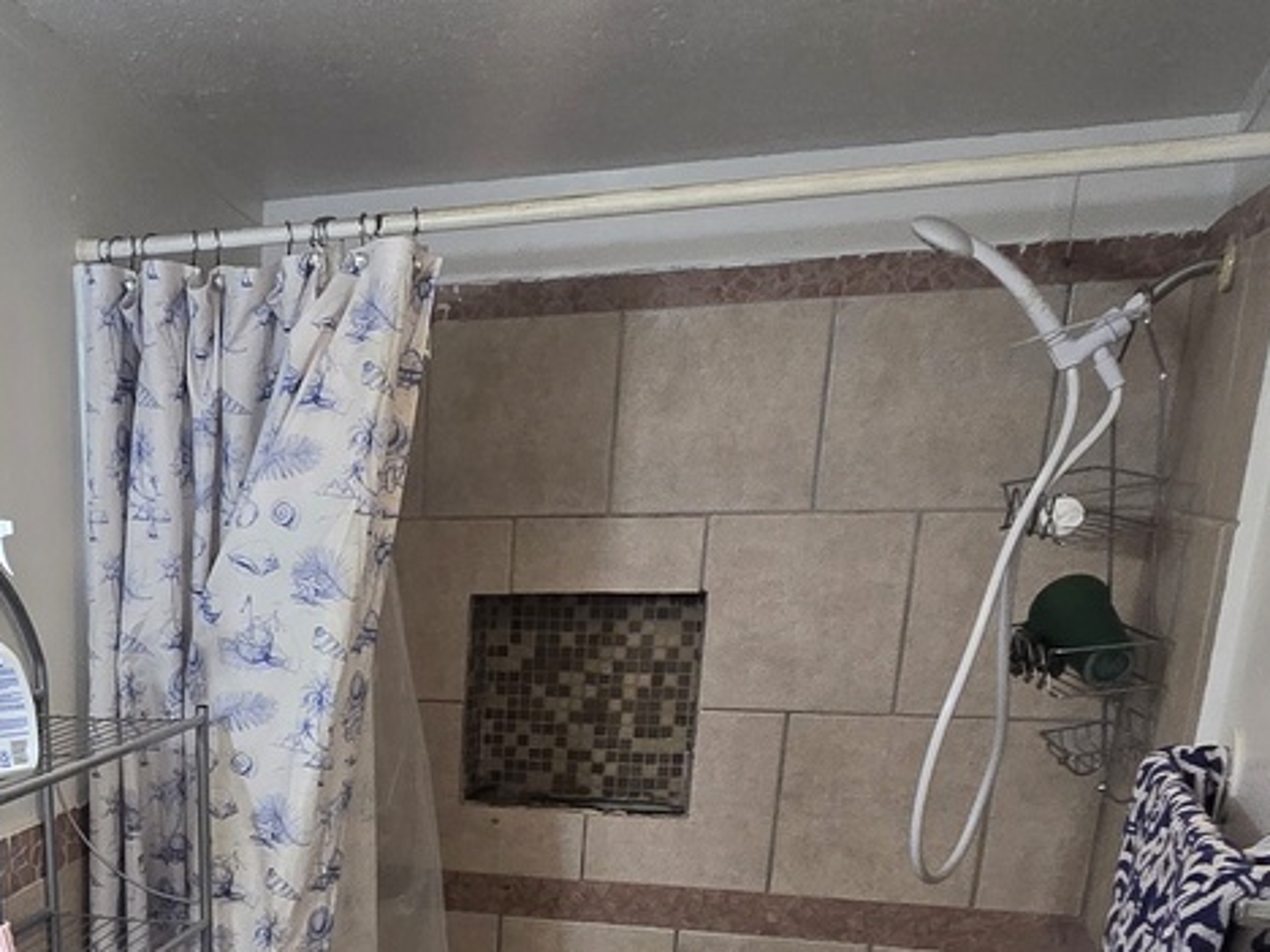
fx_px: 1468
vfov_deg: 30.8
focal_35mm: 40
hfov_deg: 43.0
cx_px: 136
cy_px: 1120
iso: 125
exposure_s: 1/60.2
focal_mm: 2.2
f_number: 2.2
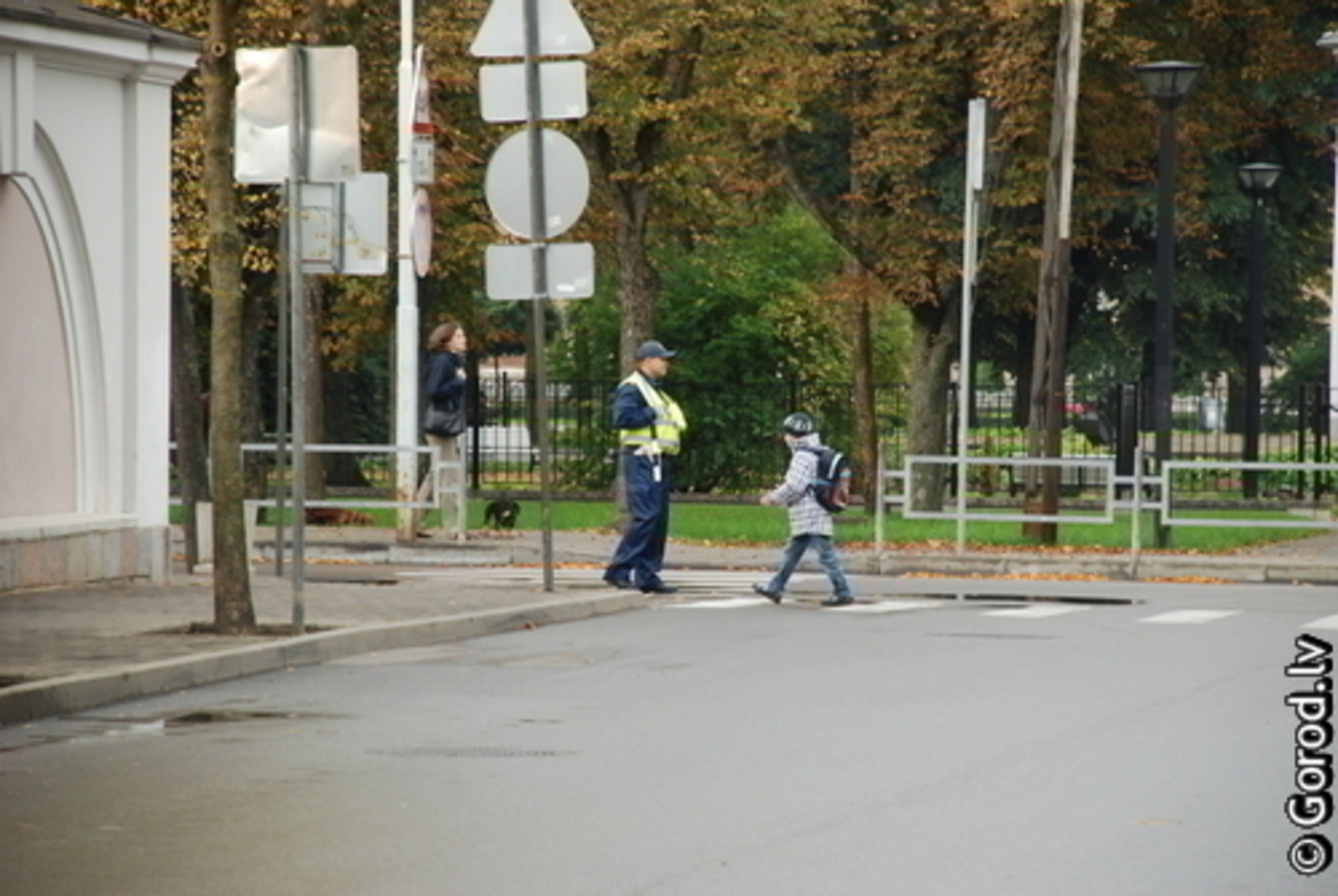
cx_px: 669
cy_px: 448
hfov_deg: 10.1
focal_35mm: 202
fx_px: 7538
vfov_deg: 6.8
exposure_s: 1/180
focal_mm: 135
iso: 800
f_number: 5.6
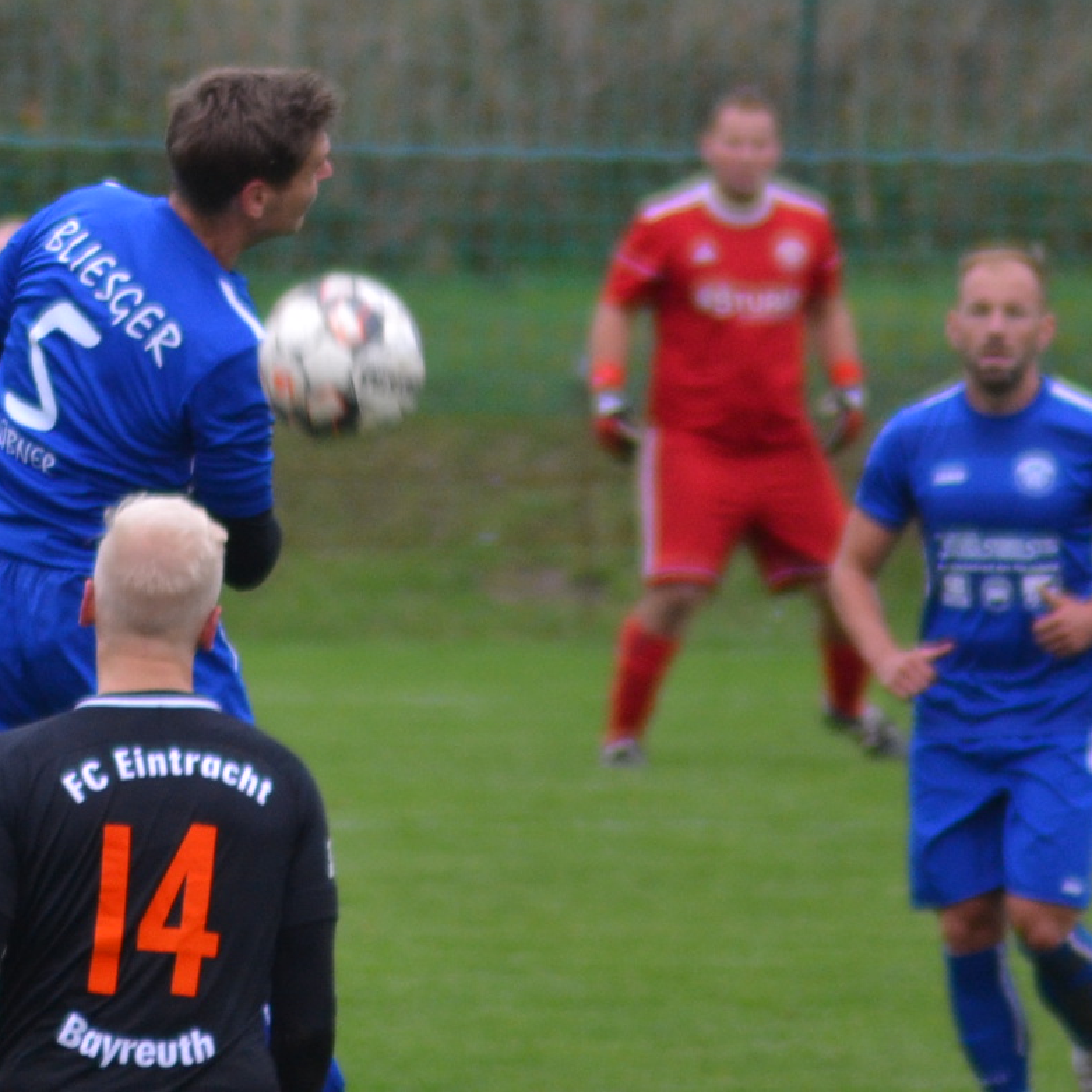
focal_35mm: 1127
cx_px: -170
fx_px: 40223
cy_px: 455
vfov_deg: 1.6
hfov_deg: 1.6
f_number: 5.6
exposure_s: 1/500
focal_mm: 300
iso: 640
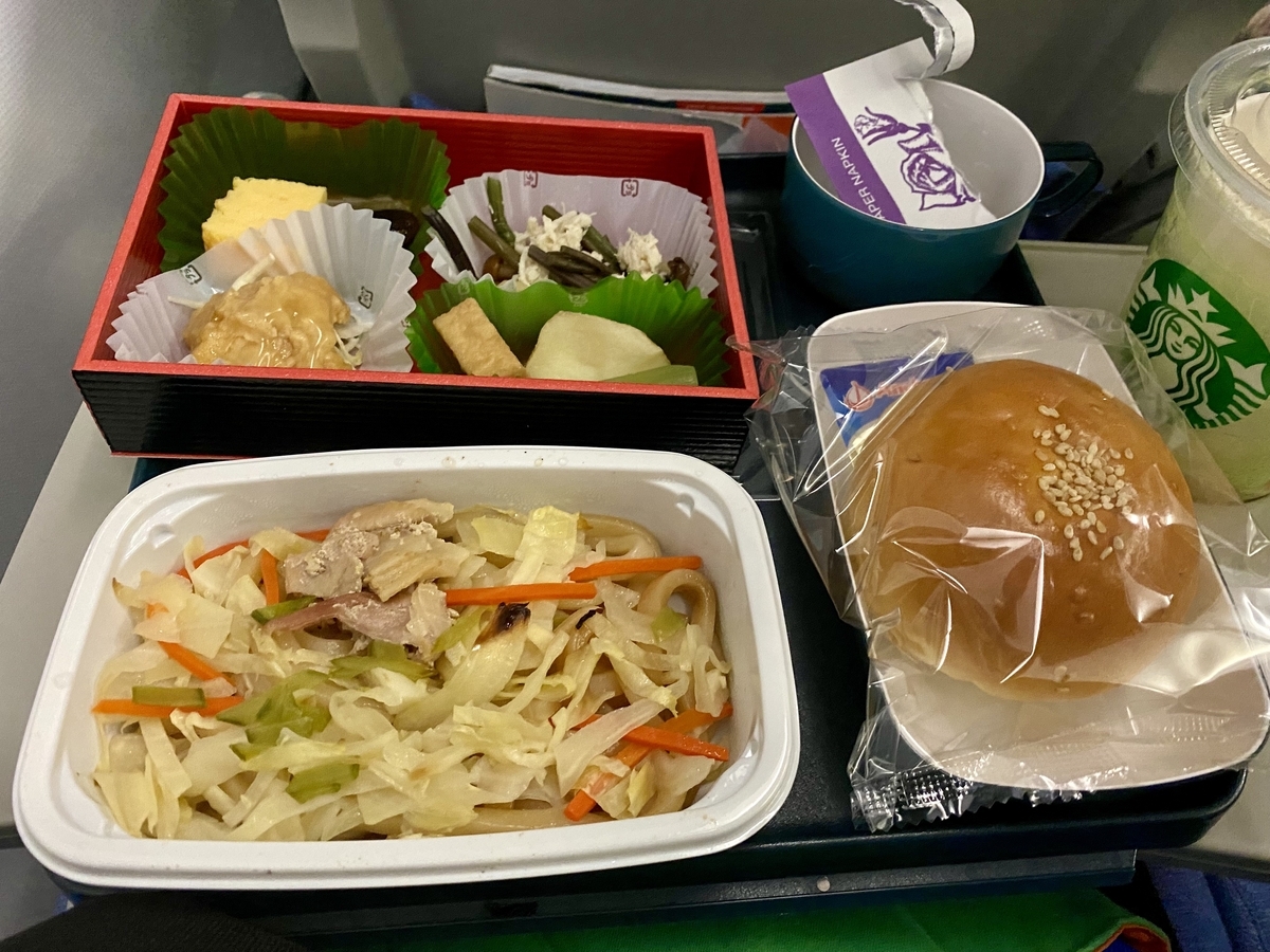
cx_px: 635
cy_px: 476
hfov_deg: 67.3
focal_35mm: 26
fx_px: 954
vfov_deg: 53.1
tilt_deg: -51.4
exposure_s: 1/29
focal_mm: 4.25
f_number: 1.8
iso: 800
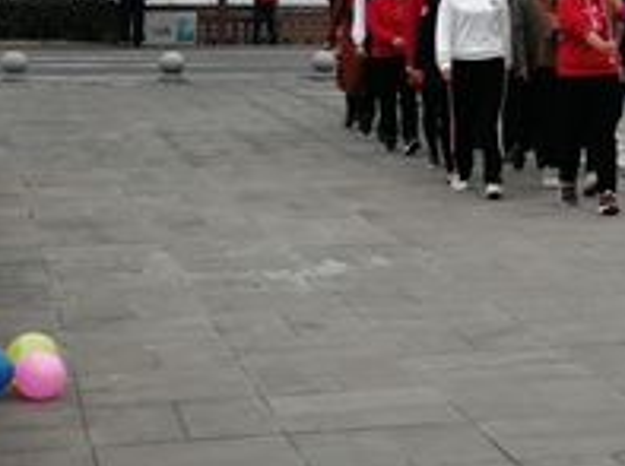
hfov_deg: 16.1
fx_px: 2109
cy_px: -74
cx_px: 784
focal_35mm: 117
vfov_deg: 12.4
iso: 50
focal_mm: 3.84
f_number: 2.2
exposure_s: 1/173
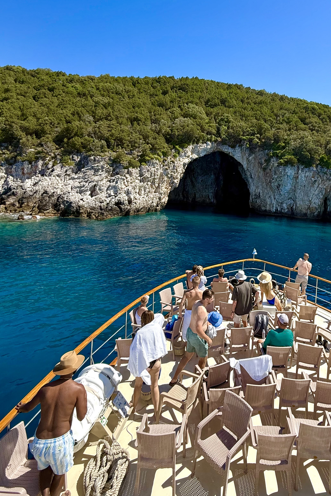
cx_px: 232
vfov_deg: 85.7
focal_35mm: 19
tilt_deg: +0.6
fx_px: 262
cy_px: 195
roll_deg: -4.9
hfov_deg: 62.2
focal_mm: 2.22
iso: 50
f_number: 2.2
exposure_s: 1/955
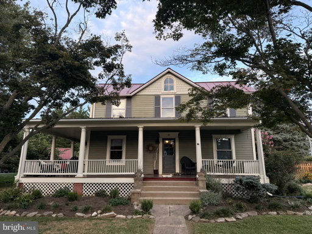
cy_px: 117
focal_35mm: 24
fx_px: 216
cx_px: 156
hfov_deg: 71.6
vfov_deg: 56.8
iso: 125
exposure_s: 1/175
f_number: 1.78
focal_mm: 6.76
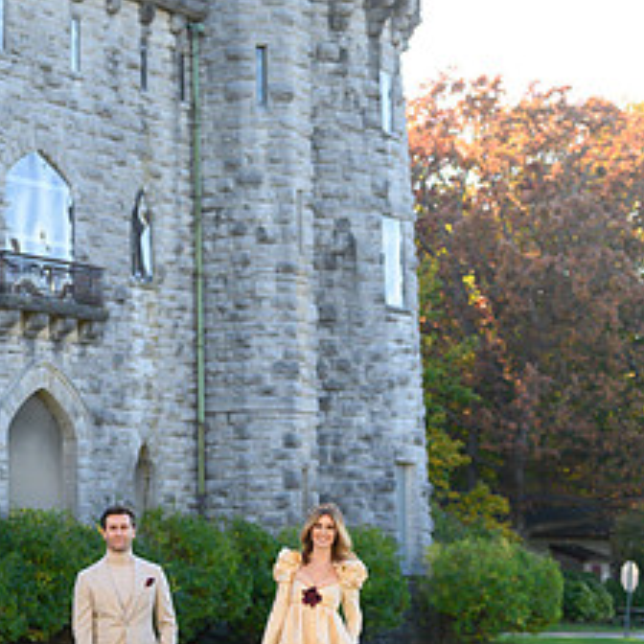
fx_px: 2799
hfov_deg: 13.1
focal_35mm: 133
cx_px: 220
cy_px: 288
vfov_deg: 13.1
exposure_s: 1/4000
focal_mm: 78
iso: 1600
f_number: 3.2
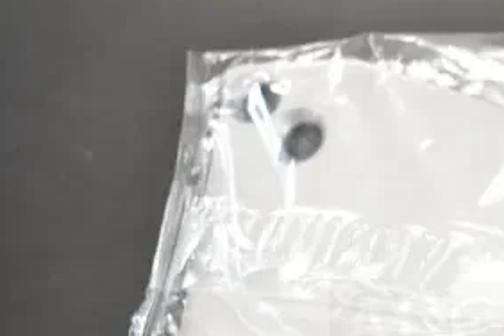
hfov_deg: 24.5
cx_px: 529
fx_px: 1092
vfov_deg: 17.5
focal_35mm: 78
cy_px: 223
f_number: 4
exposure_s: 1/40
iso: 1800
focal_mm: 24
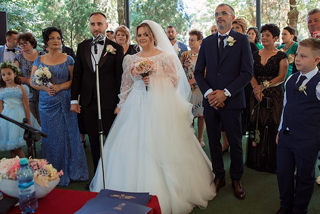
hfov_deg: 60.3
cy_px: 85
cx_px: 165
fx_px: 276
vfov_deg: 42.1
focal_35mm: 31
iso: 640
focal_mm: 24
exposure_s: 1/200
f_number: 3.2
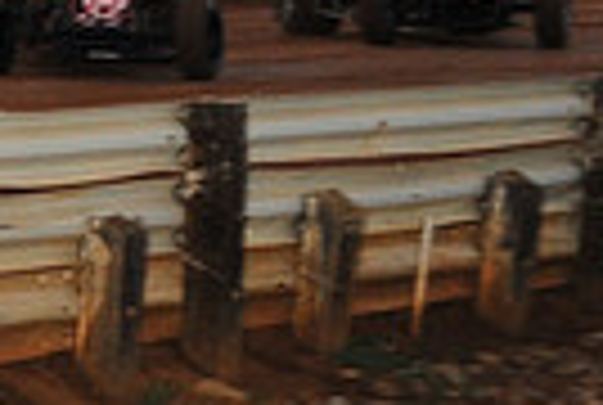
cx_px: -648
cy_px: 56
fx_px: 2317
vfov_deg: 10.0
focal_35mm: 138
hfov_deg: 12.7
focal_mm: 32
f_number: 9
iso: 800
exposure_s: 1/320
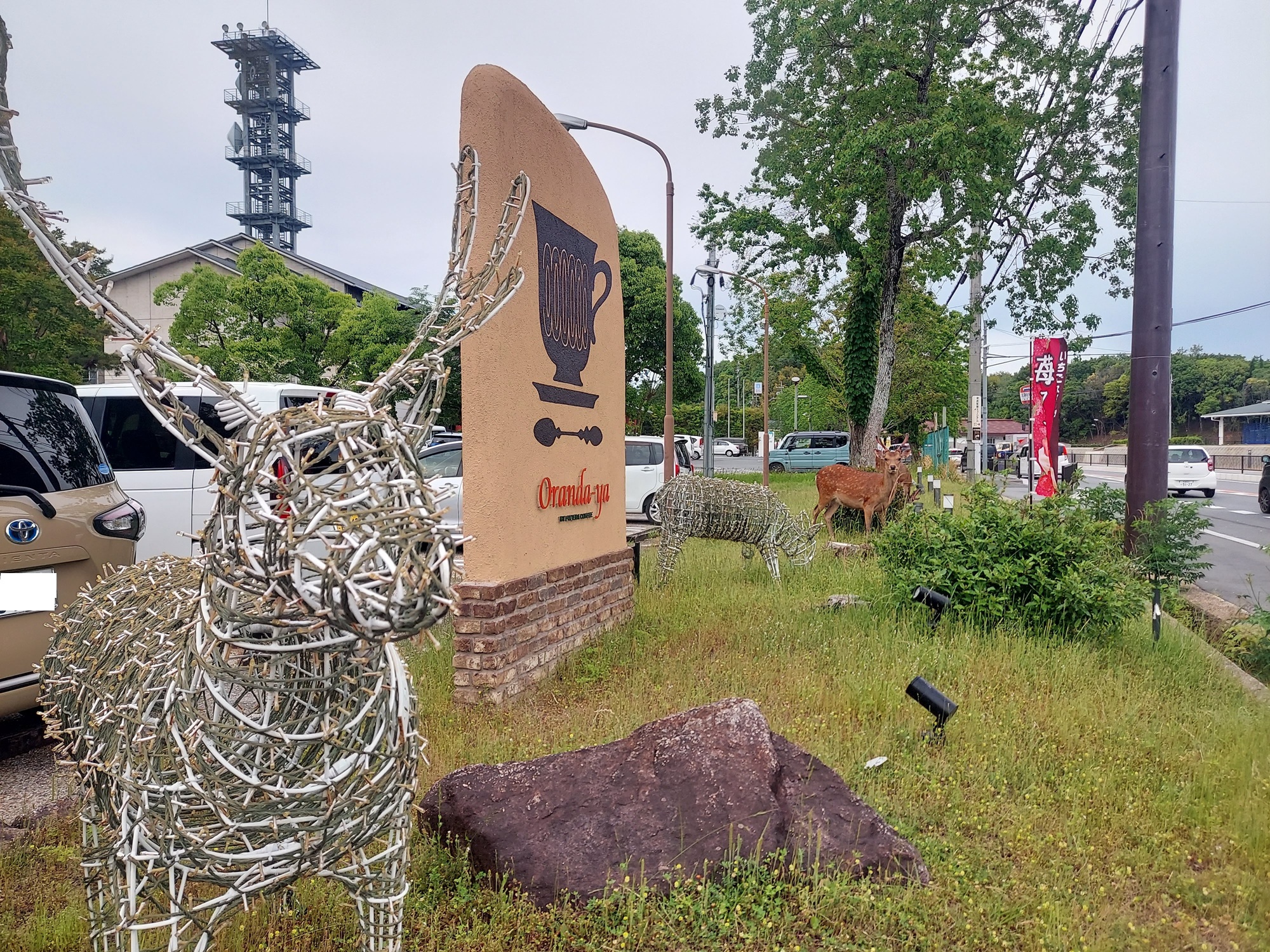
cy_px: 476
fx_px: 917
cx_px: 635
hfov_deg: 69.4
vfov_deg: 54.9
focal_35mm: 25
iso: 50
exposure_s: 1/664
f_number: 2
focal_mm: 4.6
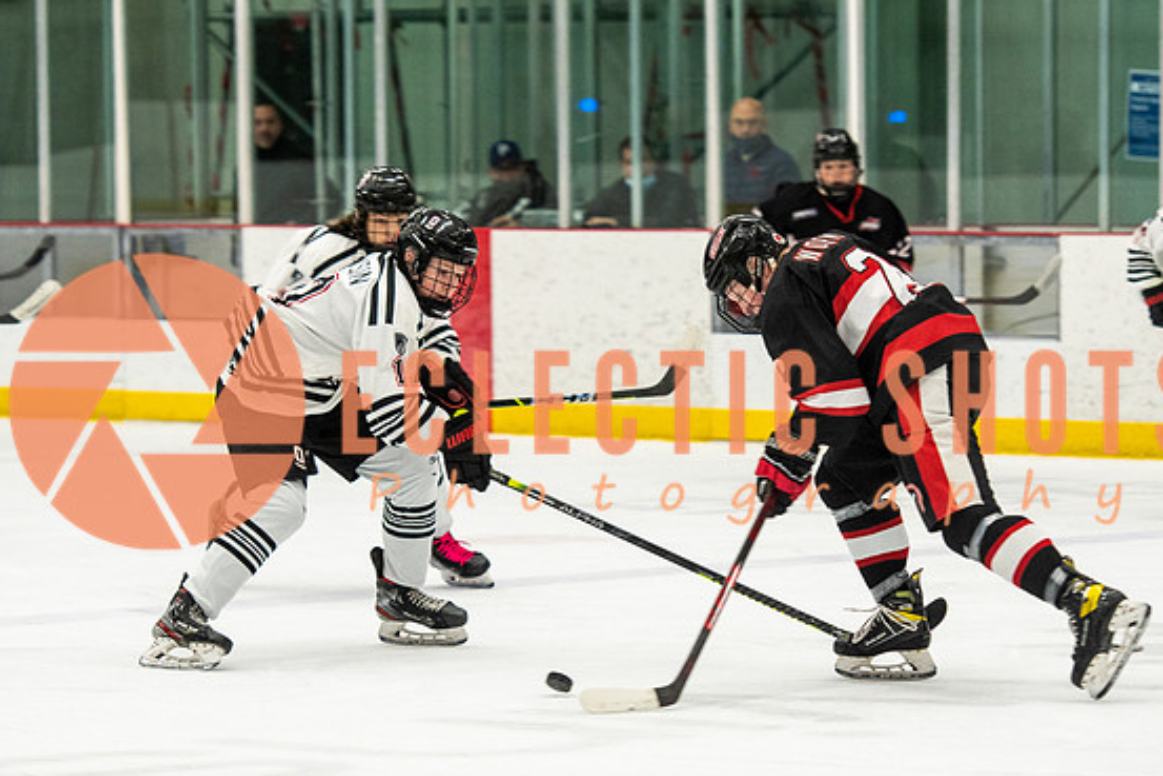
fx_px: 7012
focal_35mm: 217
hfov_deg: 9.5
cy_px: 359
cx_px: 488
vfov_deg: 6.3
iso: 1000
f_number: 2.8
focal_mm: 116
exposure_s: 1/400
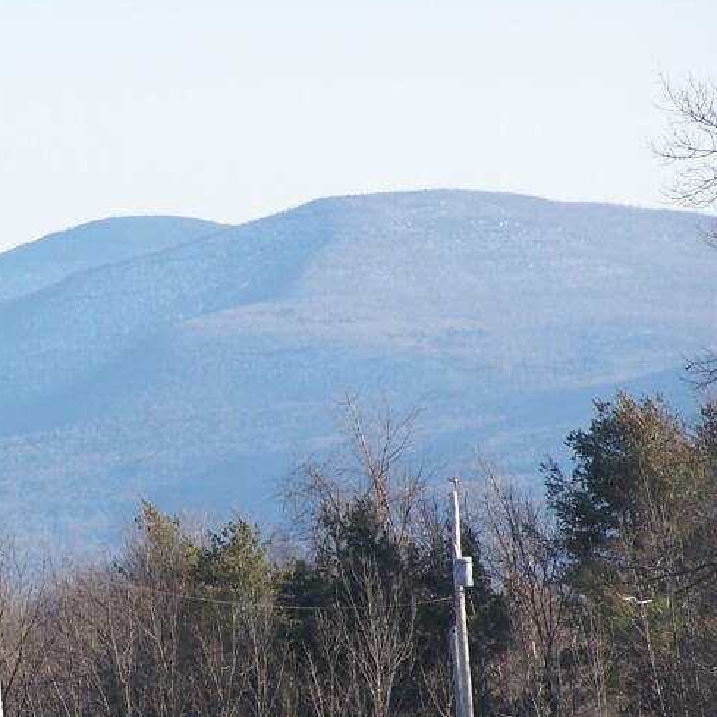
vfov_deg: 3.5
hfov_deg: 3.5
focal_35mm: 496
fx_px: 11623
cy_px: 477
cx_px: 110
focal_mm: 44.4
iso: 80
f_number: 3.6
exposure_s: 1/400
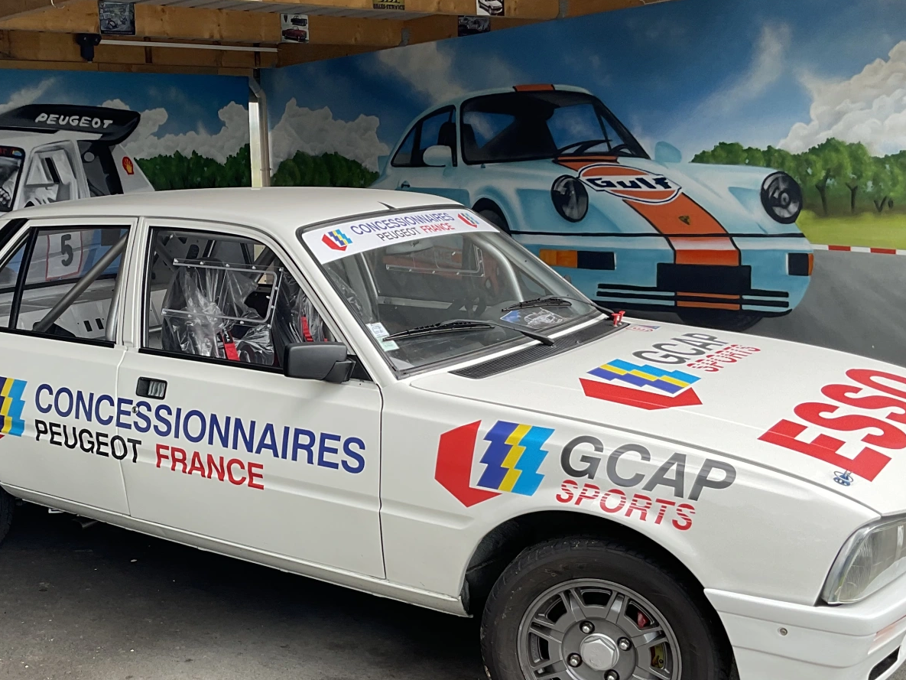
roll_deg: +1.9
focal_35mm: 47
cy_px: 387
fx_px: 1230
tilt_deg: -10.4
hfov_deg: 39.7
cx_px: 271
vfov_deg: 30.8
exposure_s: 1/122
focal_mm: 3
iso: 16
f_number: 1.8
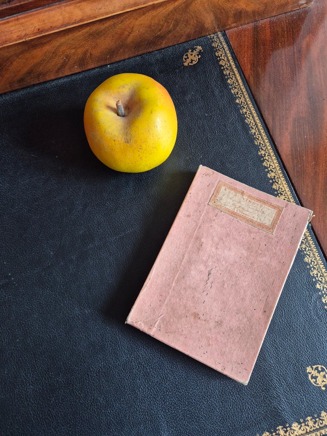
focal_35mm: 23
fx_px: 290
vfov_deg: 73.9
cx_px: 164
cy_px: 218
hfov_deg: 58.9
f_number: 1.8
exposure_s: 1/100
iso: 320
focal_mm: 5.4
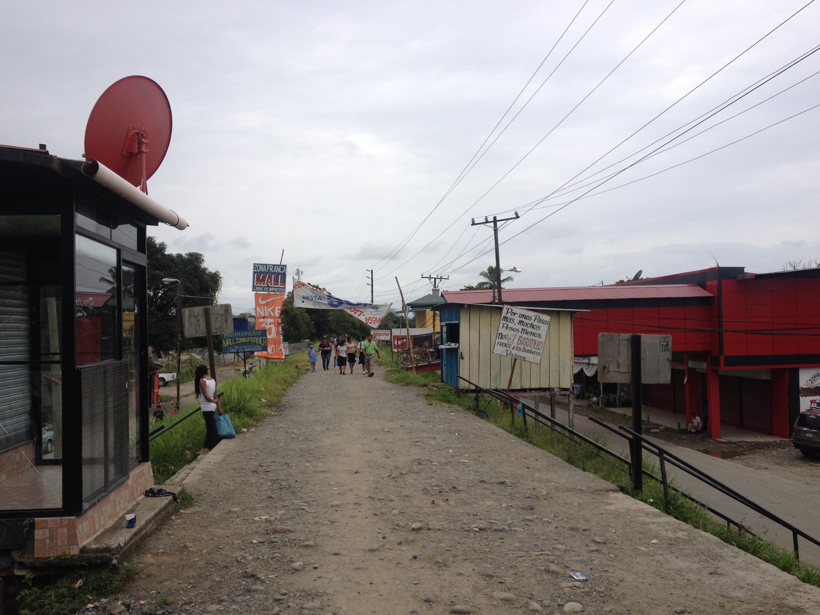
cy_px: 315
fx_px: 853
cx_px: 410
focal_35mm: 36
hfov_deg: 51.4
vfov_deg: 39.7
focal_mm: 4.28
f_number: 2.4
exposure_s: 1/2123
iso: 50
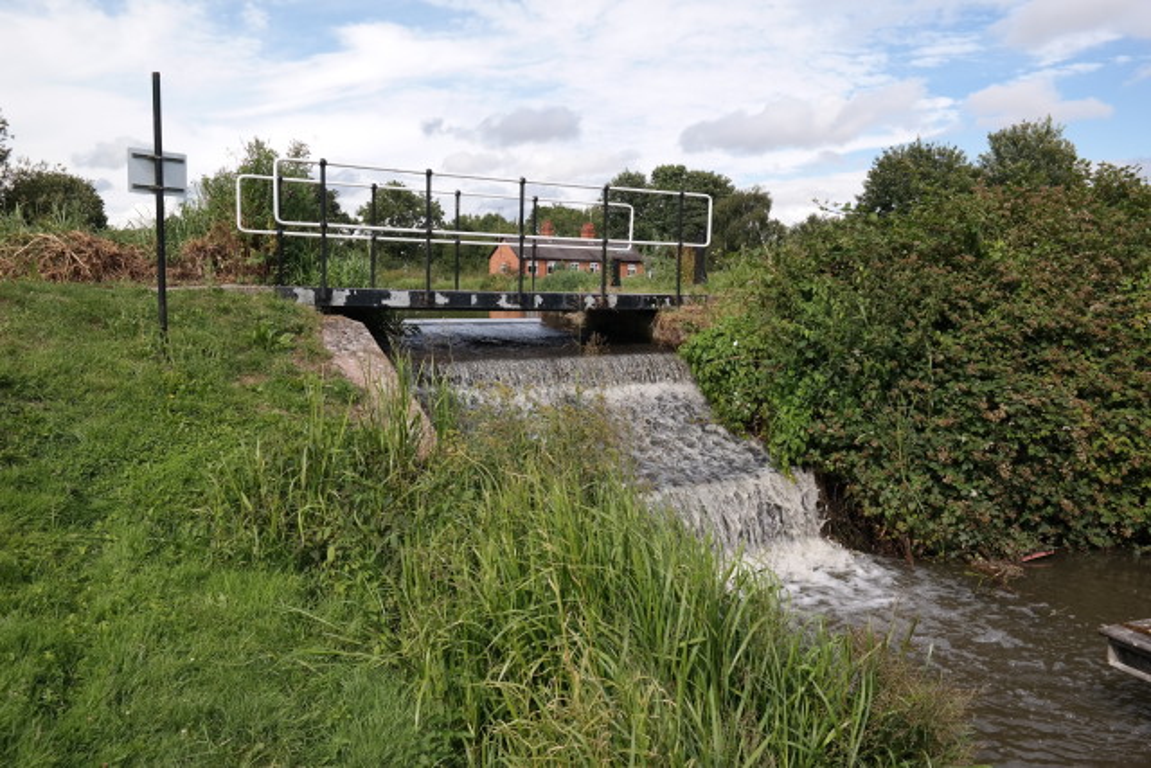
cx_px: 576
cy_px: 384
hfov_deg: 63.6
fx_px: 927
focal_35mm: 29
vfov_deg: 45.0
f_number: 8
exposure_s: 1/200
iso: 100
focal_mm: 19
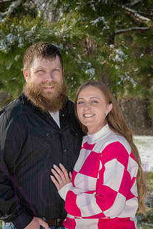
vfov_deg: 16.4
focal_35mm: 125
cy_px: 133
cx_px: 69
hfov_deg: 11.0
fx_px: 797
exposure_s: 1/1000
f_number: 10
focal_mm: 85
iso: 800
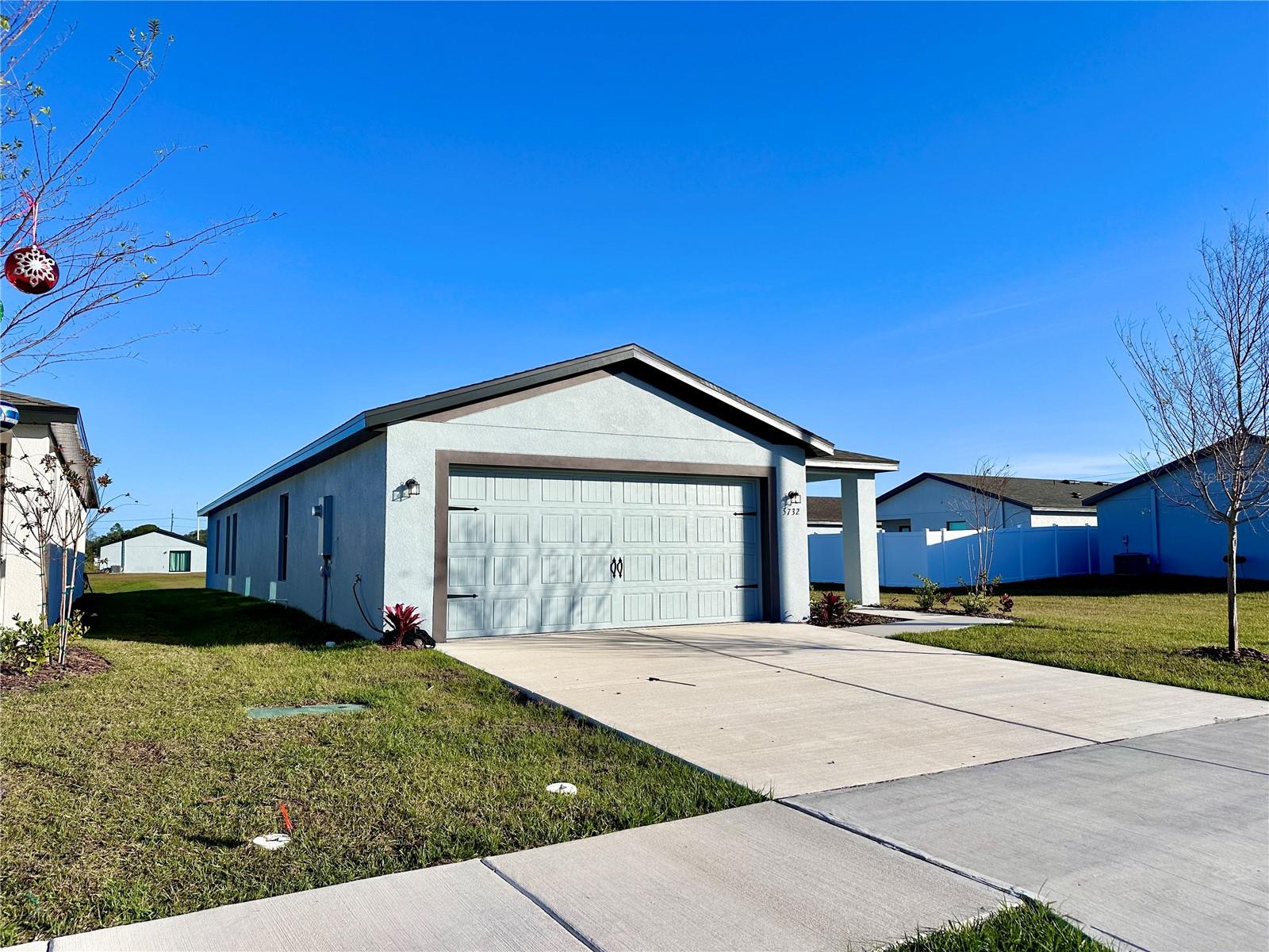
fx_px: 880
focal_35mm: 24
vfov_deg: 56.8
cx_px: 634
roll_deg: +0.1
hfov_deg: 71.6
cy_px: 476
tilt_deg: +5.1
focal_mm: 6.86
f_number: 1.78
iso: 80
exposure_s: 1/6623
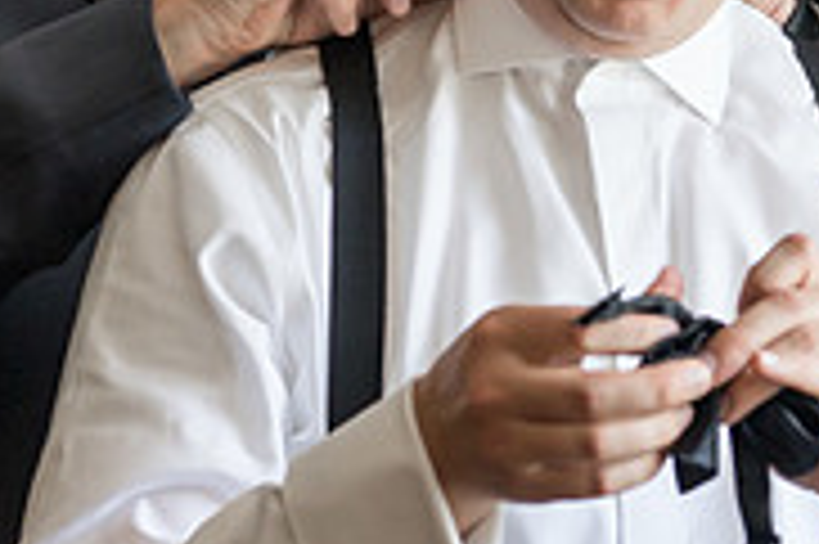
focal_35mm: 393
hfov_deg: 5.2
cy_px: 240
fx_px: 8933
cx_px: 510
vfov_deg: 3.5
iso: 800
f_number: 4
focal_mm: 95
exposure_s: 1/250
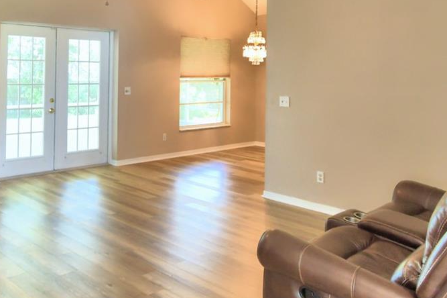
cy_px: 64
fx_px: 447
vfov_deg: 35.7
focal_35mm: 36
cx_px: 131
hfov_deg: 51.6
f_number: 4.5
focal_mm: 10
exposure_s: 1/30
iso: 450
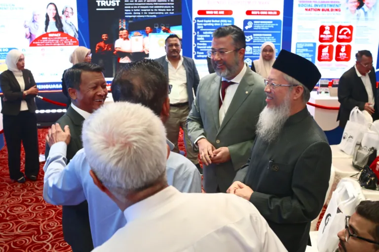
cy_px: 126
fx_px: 395
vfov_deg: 35.5
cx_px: 190
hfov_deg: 51.3
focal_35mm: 38
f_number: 4.5
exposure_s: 1/60
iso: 4000
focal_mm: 25
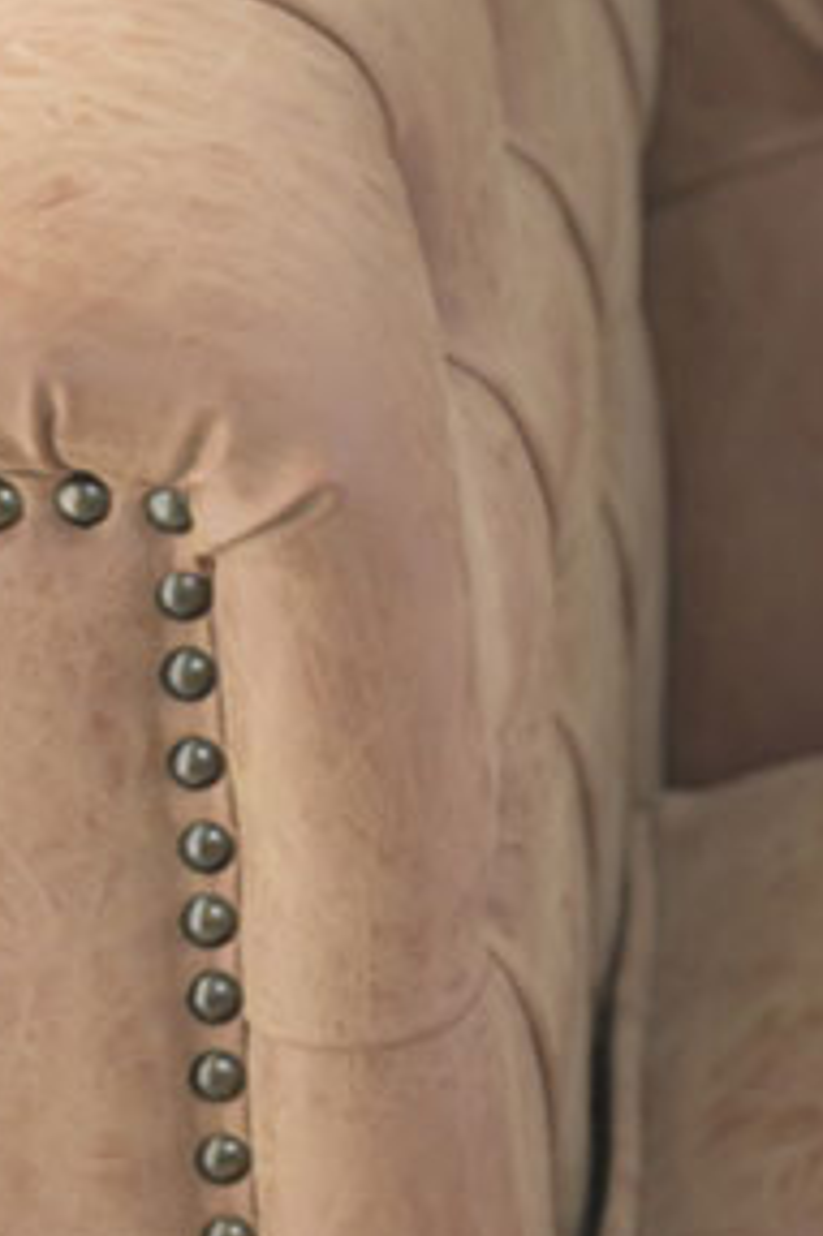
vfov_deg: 7.3
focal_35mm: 281
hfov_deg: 4.8
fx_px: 9647
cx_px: 1773
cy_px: -82
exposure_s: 1/125
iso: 400
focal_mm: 42
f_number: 2.8
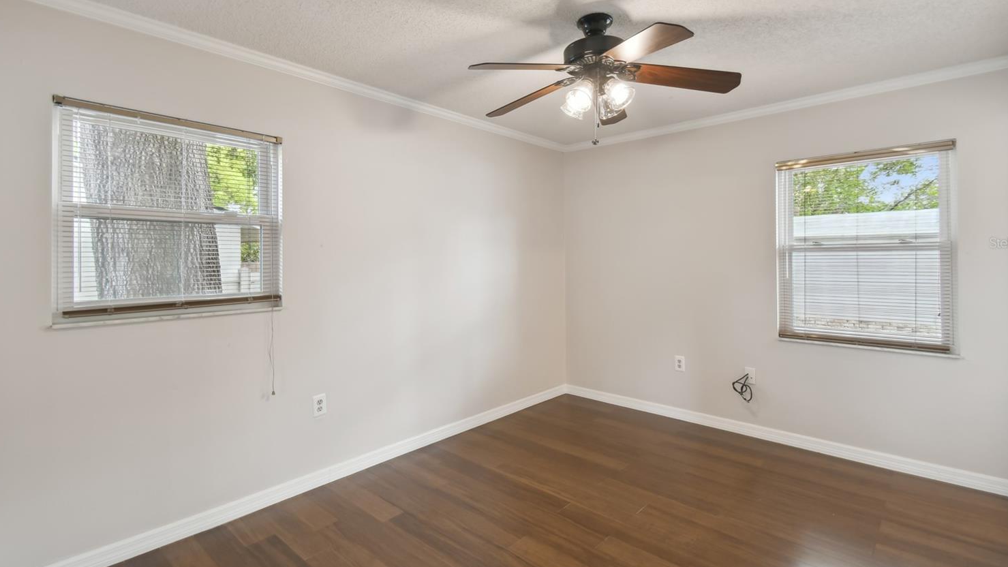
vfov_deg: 63.6
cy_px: 243
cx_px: 505
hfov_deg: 95.9
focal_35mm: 17
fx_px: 454
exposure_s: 1/10
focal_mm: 10
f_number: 7.1
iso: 100
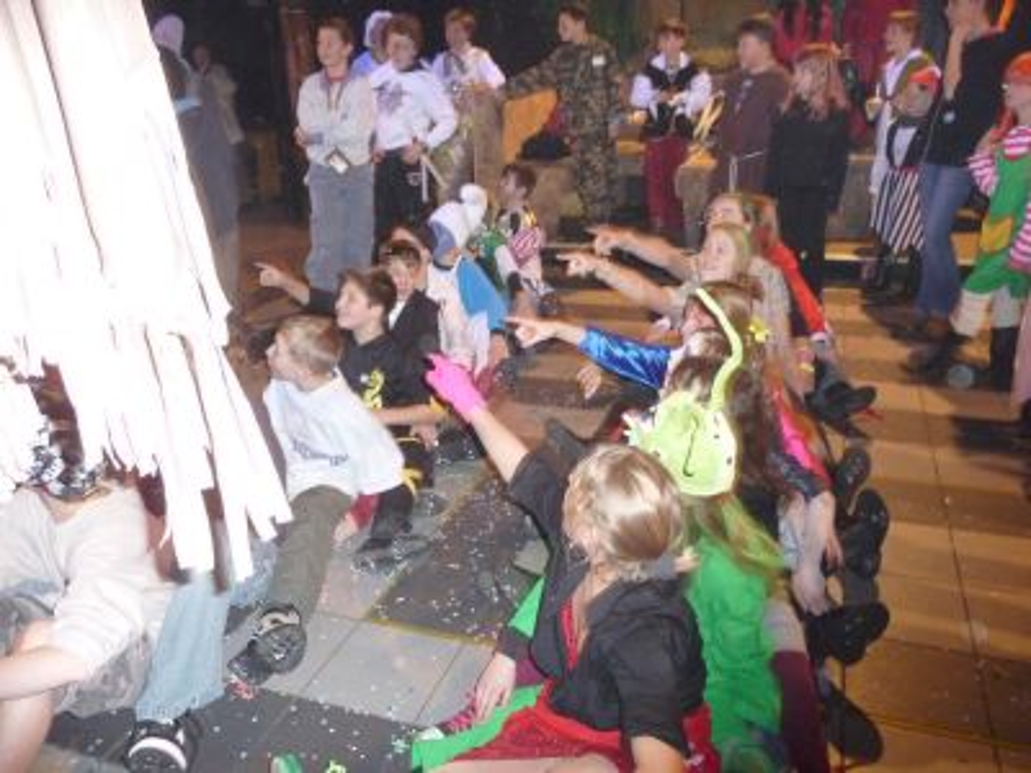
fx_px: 834
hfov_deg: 63.4
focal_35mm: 28
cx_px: 516
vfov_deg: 49.7
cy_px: 386
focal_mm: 4.7
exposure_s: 1/8
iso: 640
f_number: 3.3
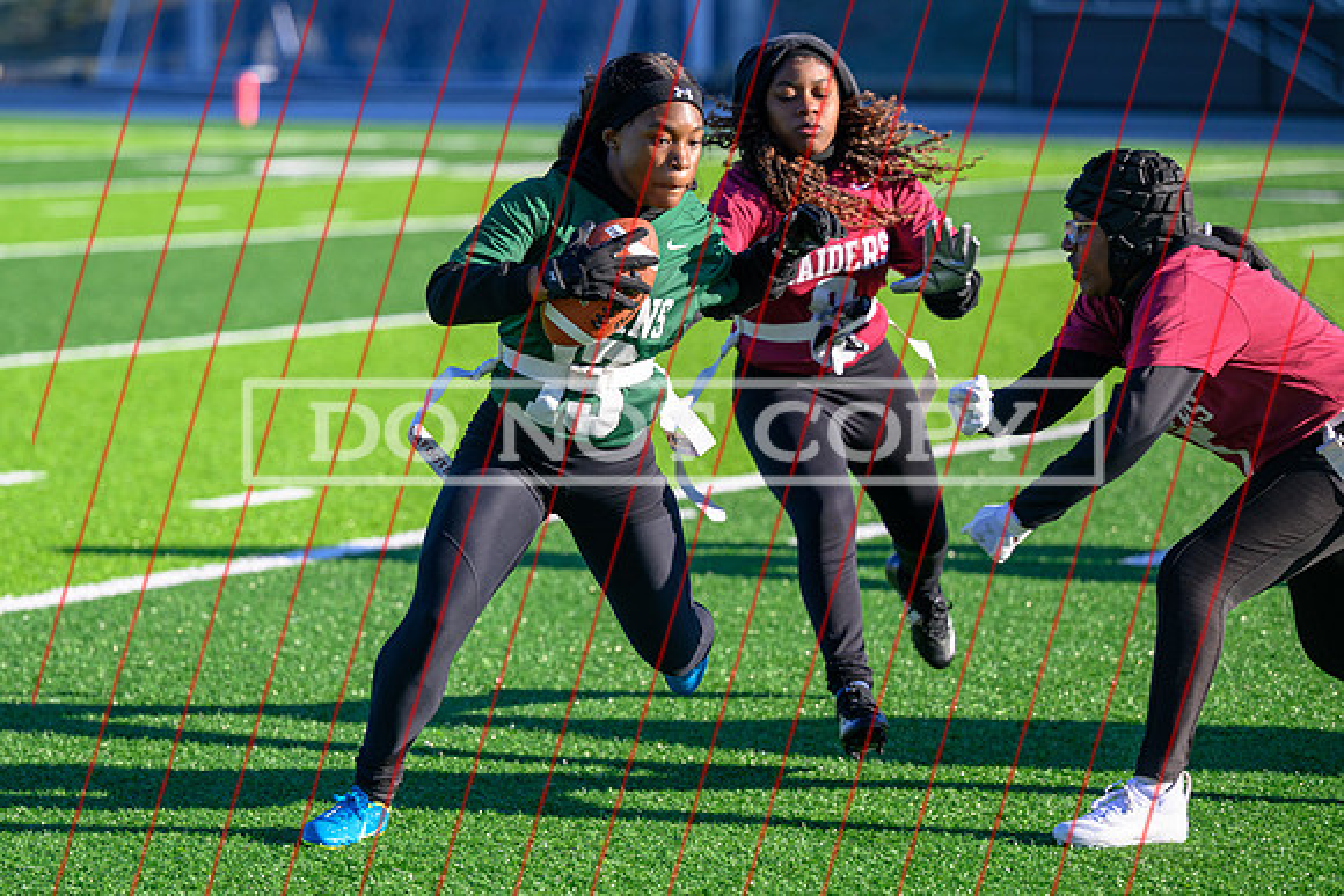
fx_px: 5663
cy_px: 536
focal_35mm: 152
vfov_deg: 9.1
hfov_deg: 13.5
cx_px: 522
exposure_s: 1/1250
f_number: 2.8
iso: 180
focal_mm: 115
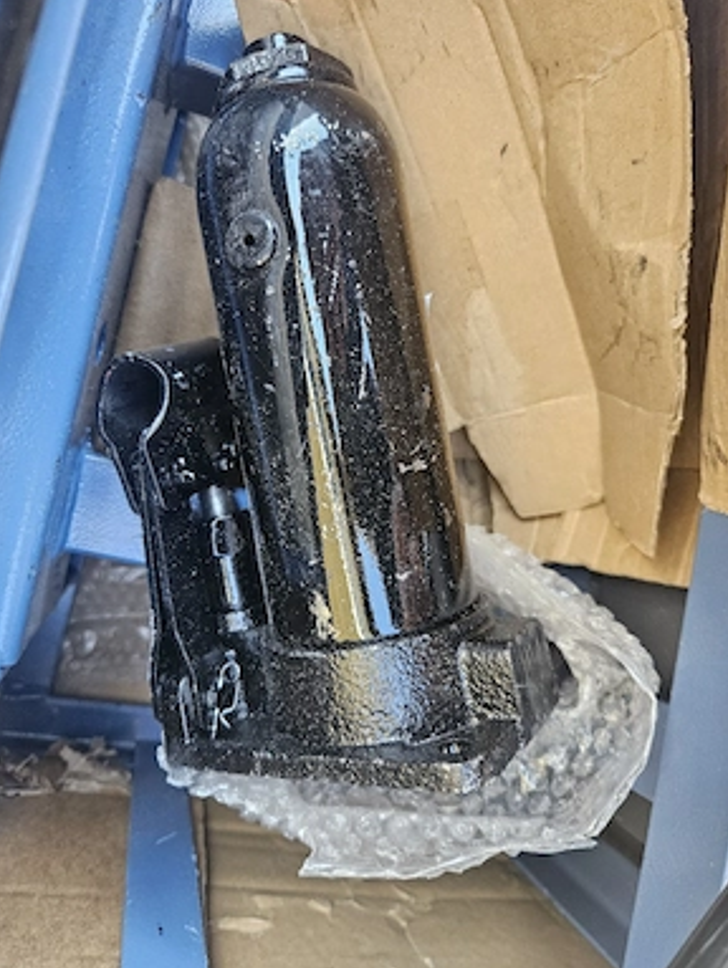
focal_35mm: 24
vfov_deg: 71.5
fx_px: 672
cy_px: 473
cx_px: 364
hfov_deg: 56.9
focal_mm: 5.4
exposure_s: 1/101
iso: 250
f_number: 1.8
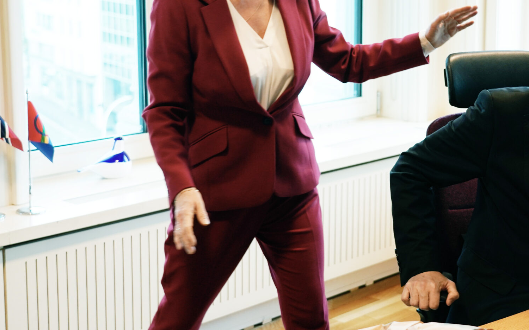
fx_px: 1052
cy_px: 115
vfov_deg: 17.8
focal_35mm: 73
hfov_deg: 28.0
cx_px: 370
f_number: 4
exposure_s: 1/160
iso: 1000
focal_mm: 42
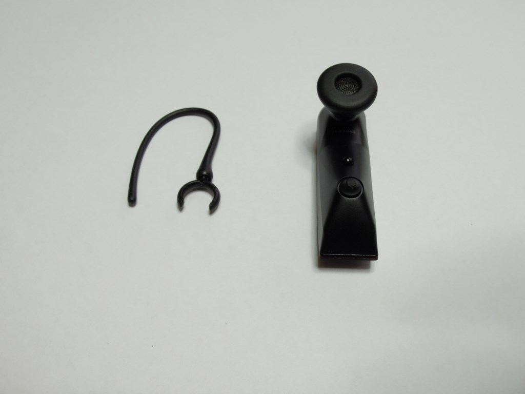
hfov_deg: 46.8
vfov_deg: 36.0
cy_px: 197
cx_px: 262
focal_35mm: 40
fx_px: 607
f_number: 7.4
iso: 160
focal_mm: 7.2
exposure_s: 1/2.5
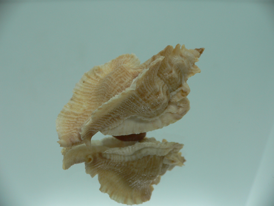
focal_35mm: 35
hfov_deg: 52.6
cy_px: 103
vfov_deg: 40.7
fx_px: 277
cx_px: 137
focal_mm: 4.6
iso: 80
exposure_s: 1/60
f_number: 2.8
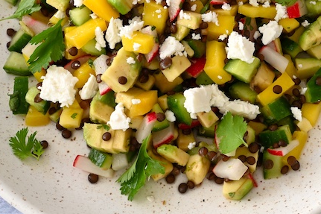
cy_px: 19
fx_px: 1025
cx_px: 253
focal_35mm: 115
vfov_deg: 11.8
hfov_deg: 17.7
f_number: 13
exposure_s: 1/4
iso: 125
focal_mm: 50
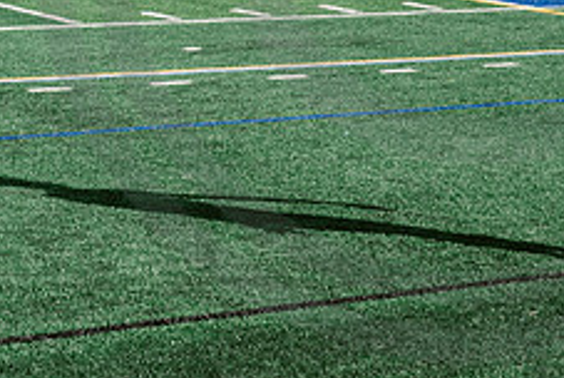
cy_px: -78
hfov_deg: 14.2
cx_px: 472
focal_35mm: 143
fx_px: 2243
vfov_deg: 9.5
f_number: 5.6
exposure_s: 1/2500
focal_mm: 56
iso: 640
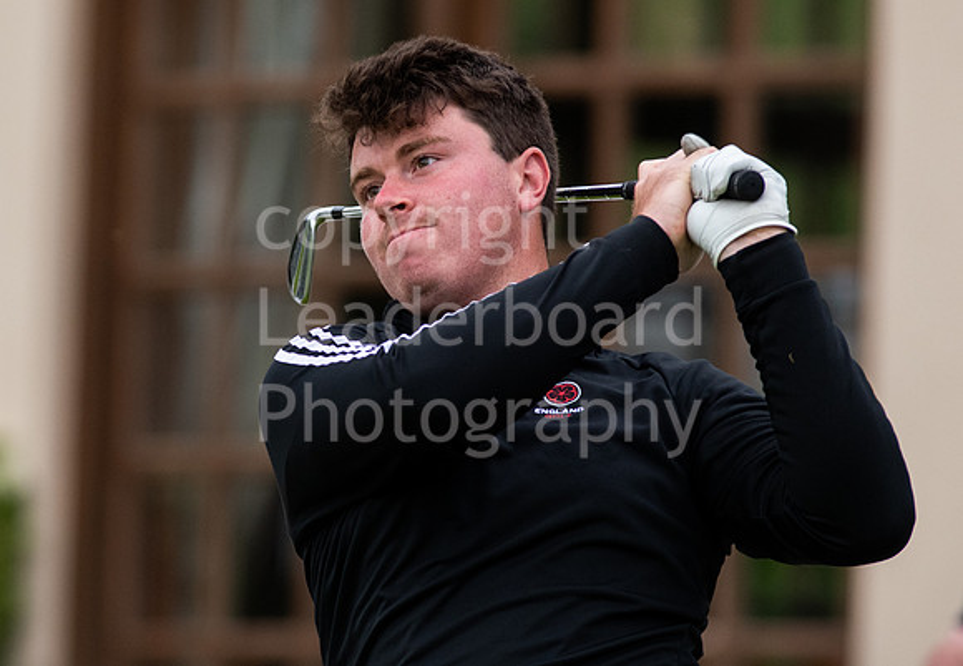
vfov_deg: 2.2
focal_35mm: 635
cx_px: 343
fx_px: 17168
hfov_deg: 3.2
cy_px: 357
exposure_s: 1/1600
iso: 1000
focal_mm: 300
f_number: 5.6
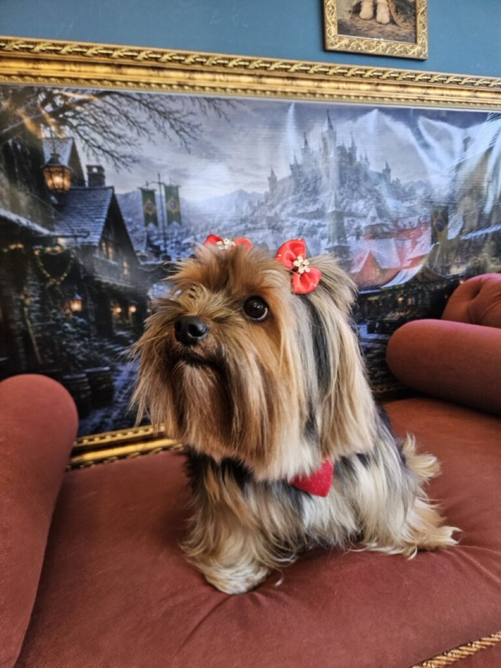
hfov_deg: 58.9
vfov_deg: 73.9
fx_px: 444
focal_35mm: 23
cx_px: 250
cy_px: 334
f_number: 1.8
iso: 200
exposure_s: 1/207
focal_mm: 5.4
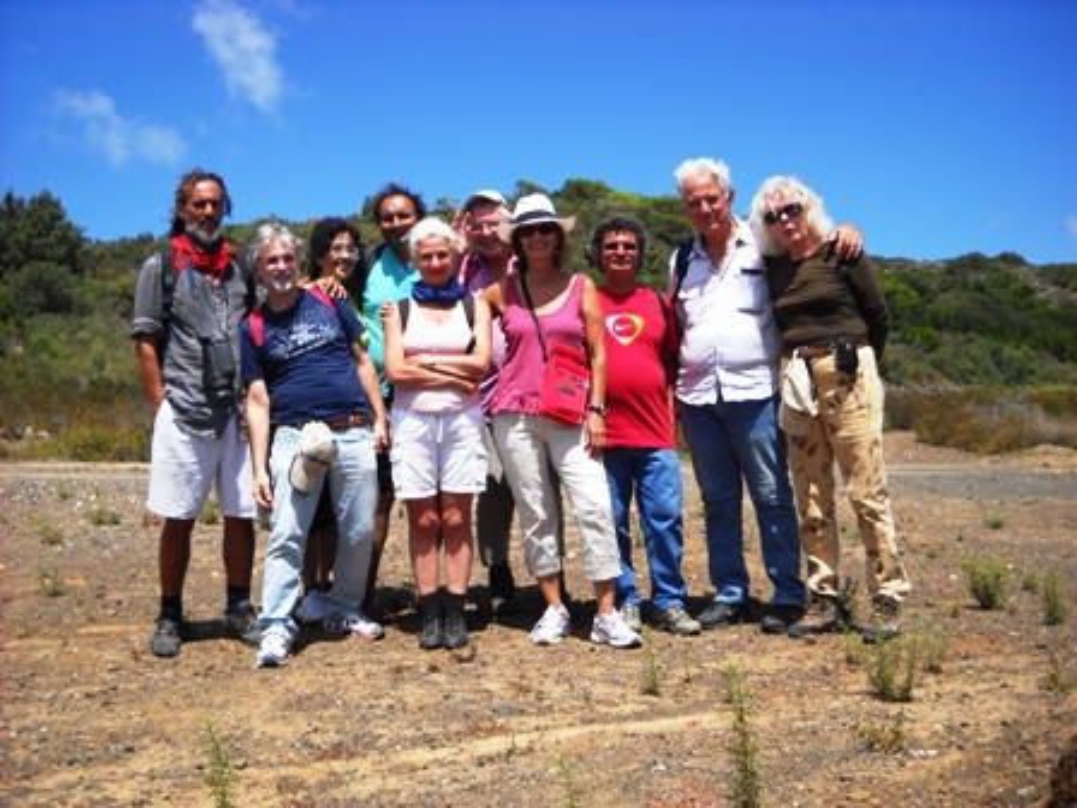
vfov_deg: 35.1
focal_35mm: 41
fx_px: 1276
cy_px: 404
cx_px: 538
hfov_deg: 45.8
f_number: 5.5
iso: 64
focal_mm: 6.72
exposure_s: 1/309
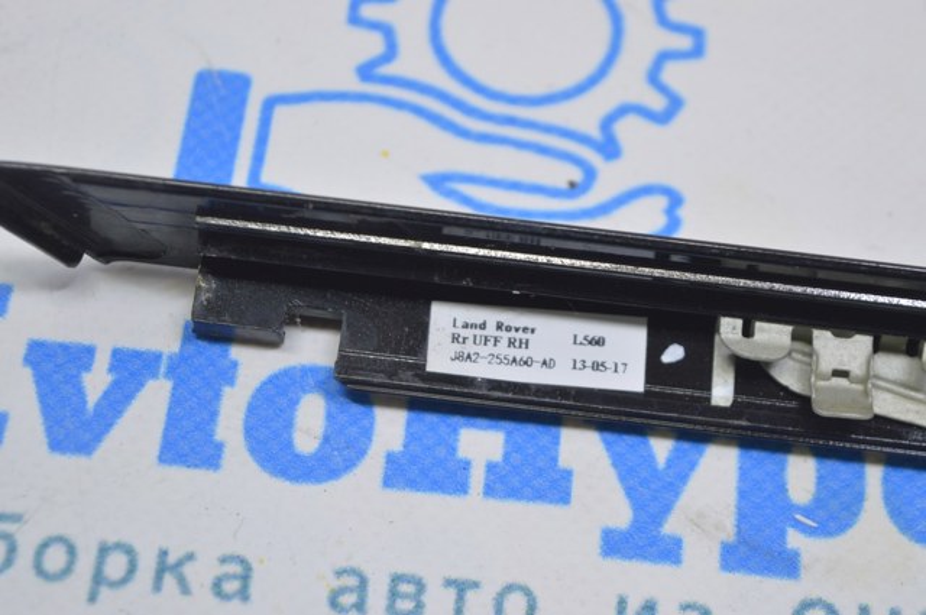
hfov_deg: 24.6
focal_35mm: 82
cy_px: 308
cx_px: 463
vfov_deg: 16.5
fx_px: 2119
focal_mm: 55
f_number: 5.6
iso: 400
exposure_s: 1/20
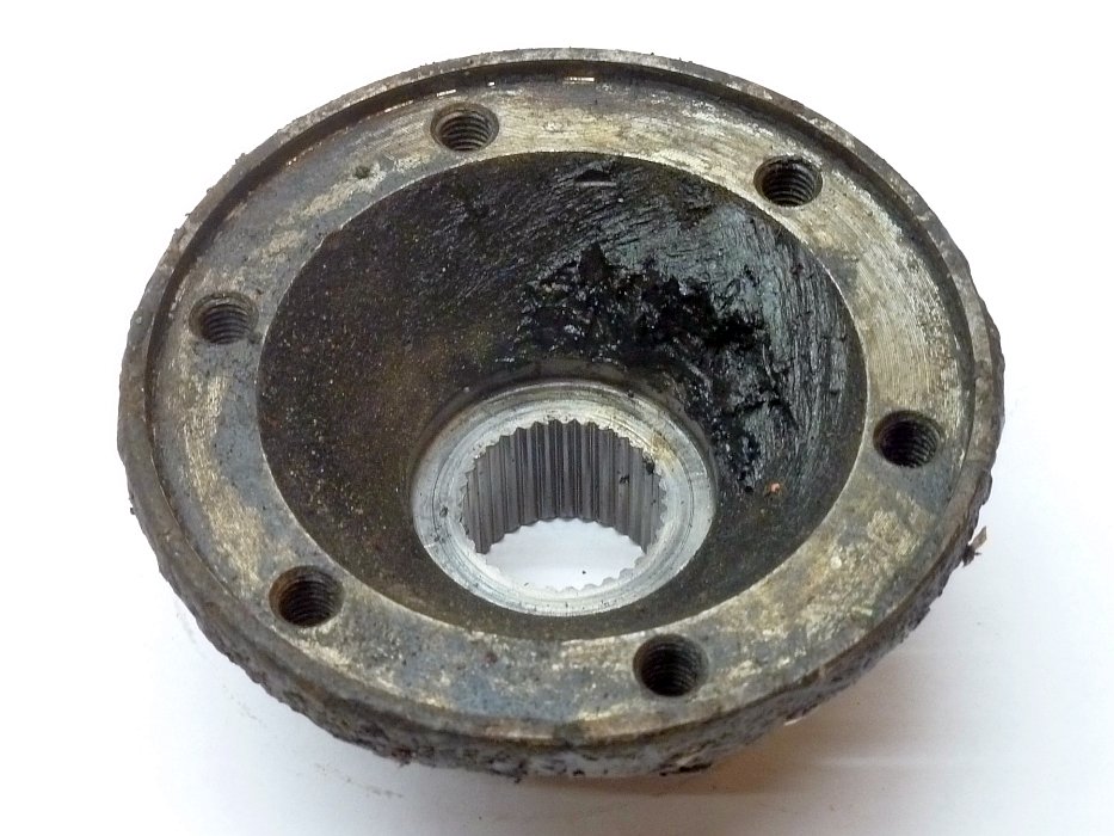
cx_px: 557
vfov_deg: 23.3
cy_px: 418
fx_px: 2028
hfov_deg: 30.7
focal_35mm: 63
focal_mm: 10.3
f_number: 4
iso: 400
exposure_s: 1/10
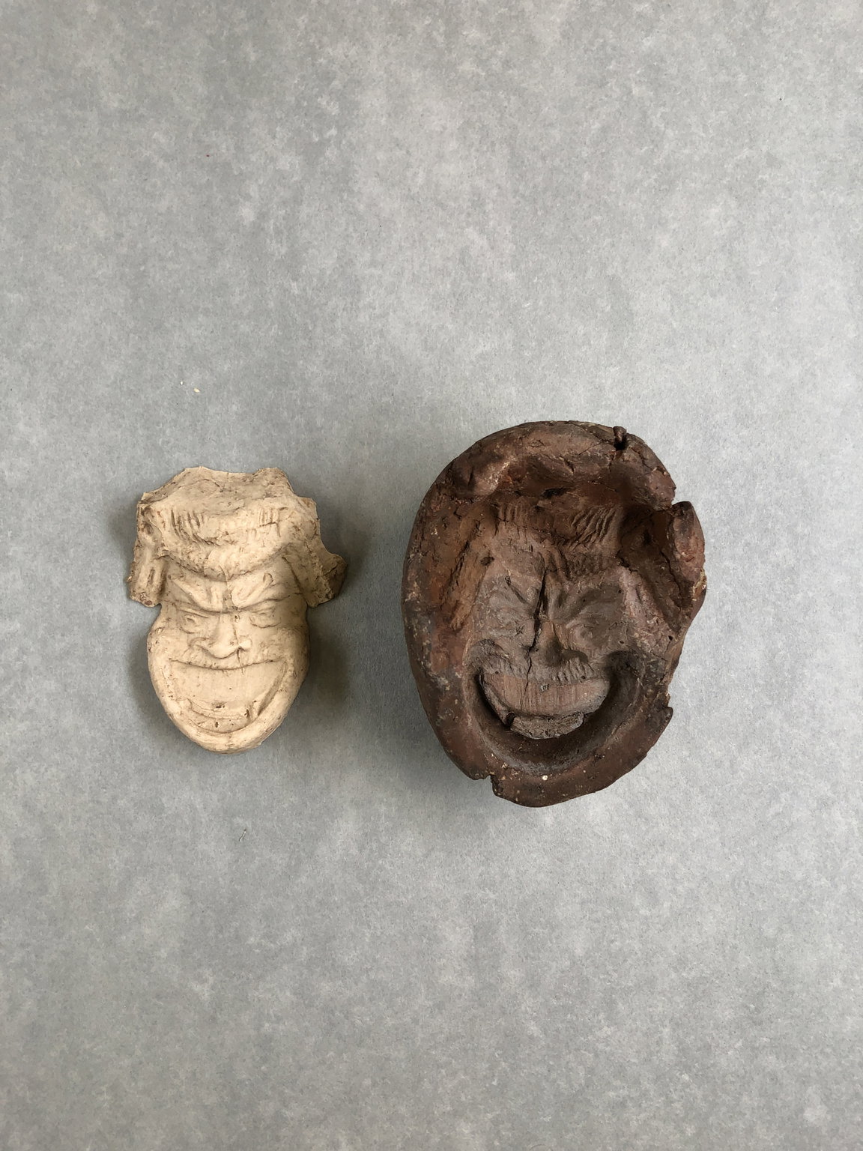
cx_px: 432
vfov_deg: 63.4
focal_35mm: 28
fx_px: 931
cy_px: 576
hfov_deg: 49.7
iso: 64
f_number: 1.8
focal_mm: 3.99
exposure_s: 1/120
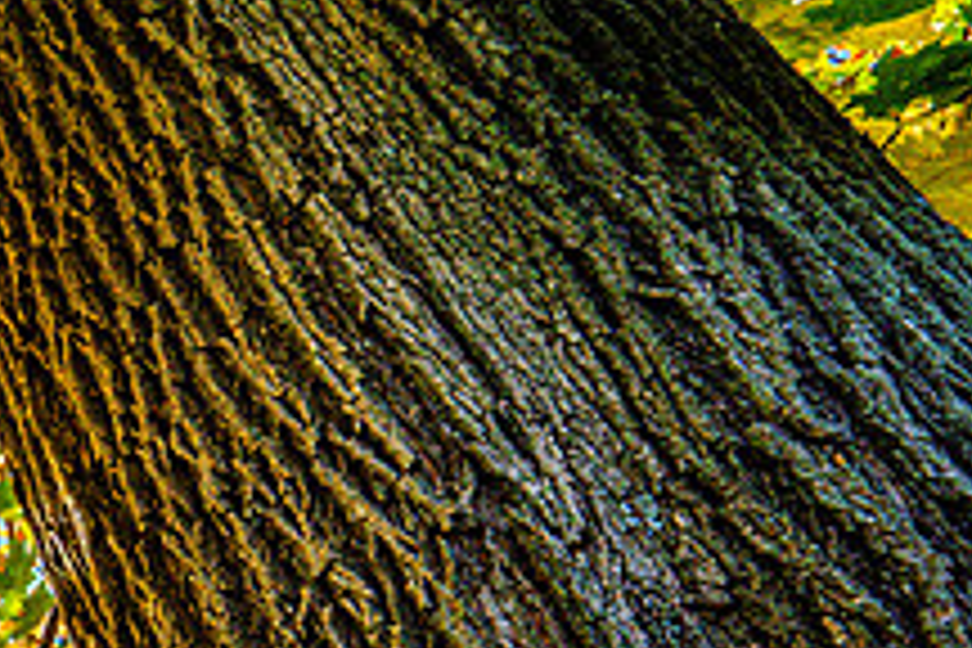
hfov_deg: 32.8
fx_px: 1161
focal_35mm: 43
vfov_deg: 27.7
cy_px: 758
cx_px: -315
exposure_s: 1/80
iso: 500
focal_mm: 16
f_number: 16
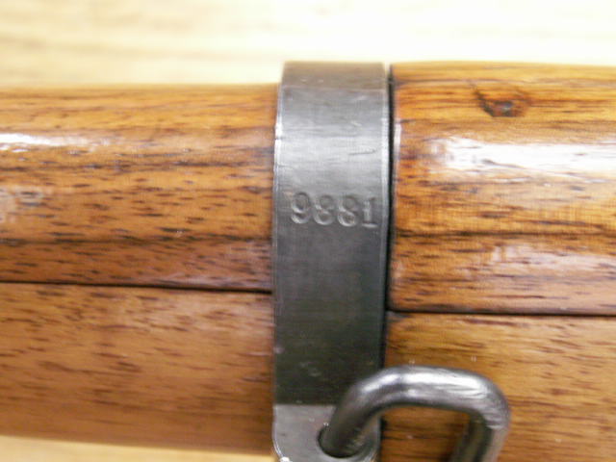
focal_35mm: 62
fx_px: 1103
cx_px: 308
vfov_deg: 23.7
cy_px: 231
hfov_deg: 31.2
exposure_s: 1/2.5
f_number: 3.2
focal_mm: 10.28
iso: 160
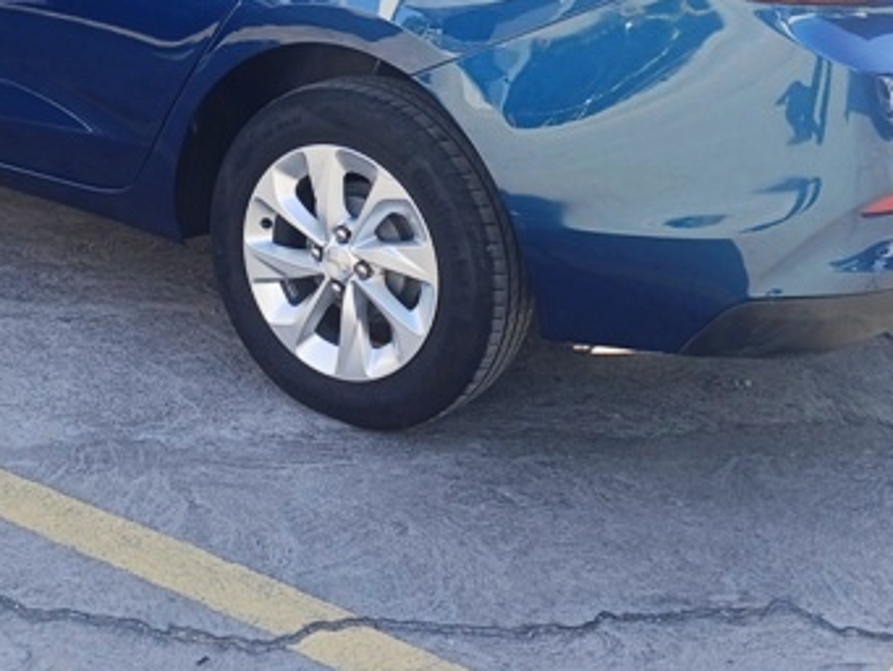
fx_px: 1574
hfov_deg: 31.4
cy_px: 68
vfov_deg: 23.4
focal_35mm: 61
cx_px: 280
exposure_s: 1/120
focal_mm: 3.98
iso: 32
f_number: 1.8
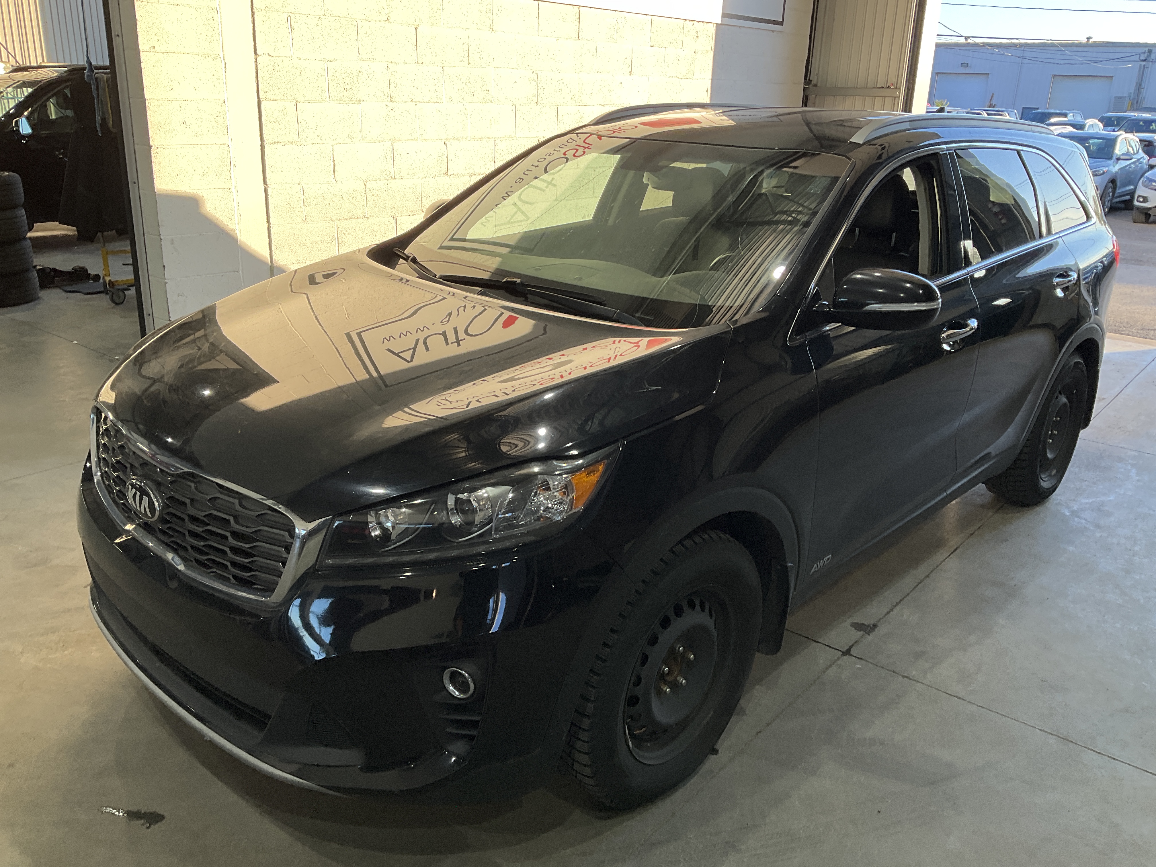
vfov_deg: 48.2
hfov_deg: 61.7
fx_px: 968
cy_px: 434
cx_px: 578
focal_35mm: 29
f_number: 1.8
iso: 20
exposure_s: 1/122
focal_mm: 3
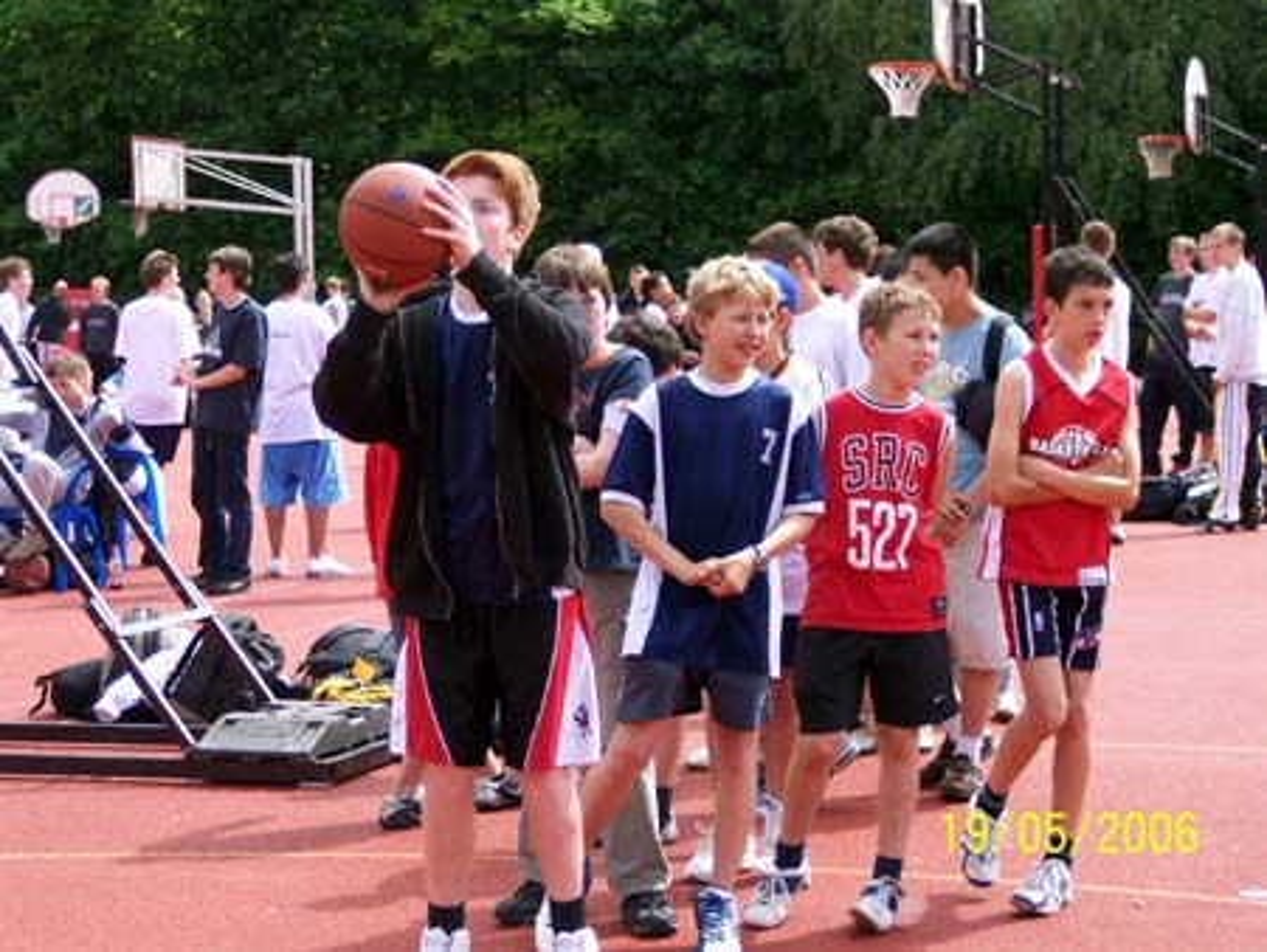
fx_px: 3259
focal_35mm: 89
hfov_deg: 22.0
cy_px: 476
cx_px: 634
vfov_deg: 16.6
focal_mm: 18.7
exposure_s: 1/350
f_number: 4.1
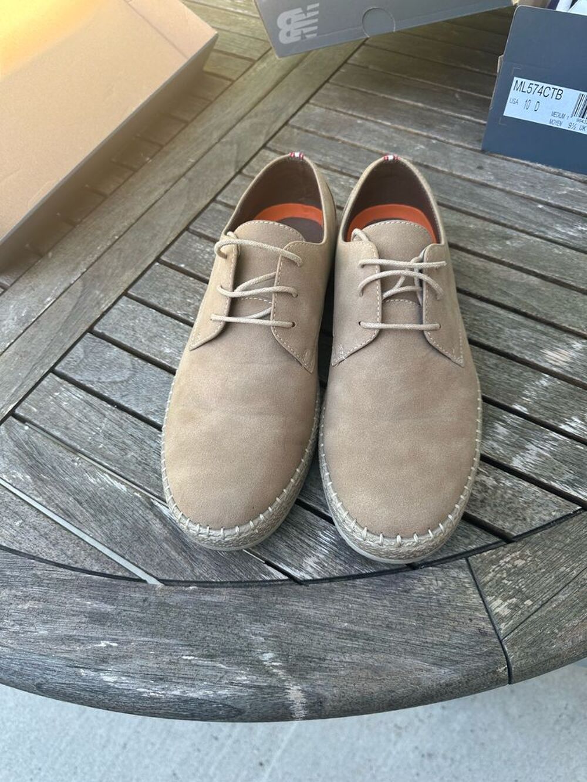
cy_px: 391
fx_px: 543
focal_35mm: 24
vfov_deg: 71.6
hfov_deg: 56.8
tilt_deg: -59.4
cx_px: 294
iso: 80
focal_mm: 6.86
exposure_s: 1/287
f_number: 1.78
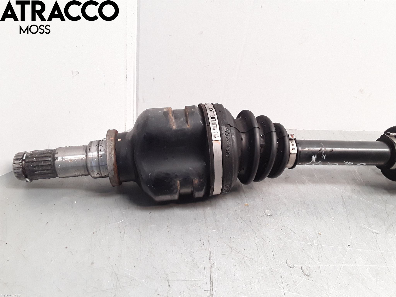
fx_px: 320
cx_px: 198
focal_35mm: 28
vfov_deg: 49.7
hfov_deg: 63.4
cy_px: 148
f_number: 1.9
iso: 100
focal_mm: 2.91
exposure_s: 1/100
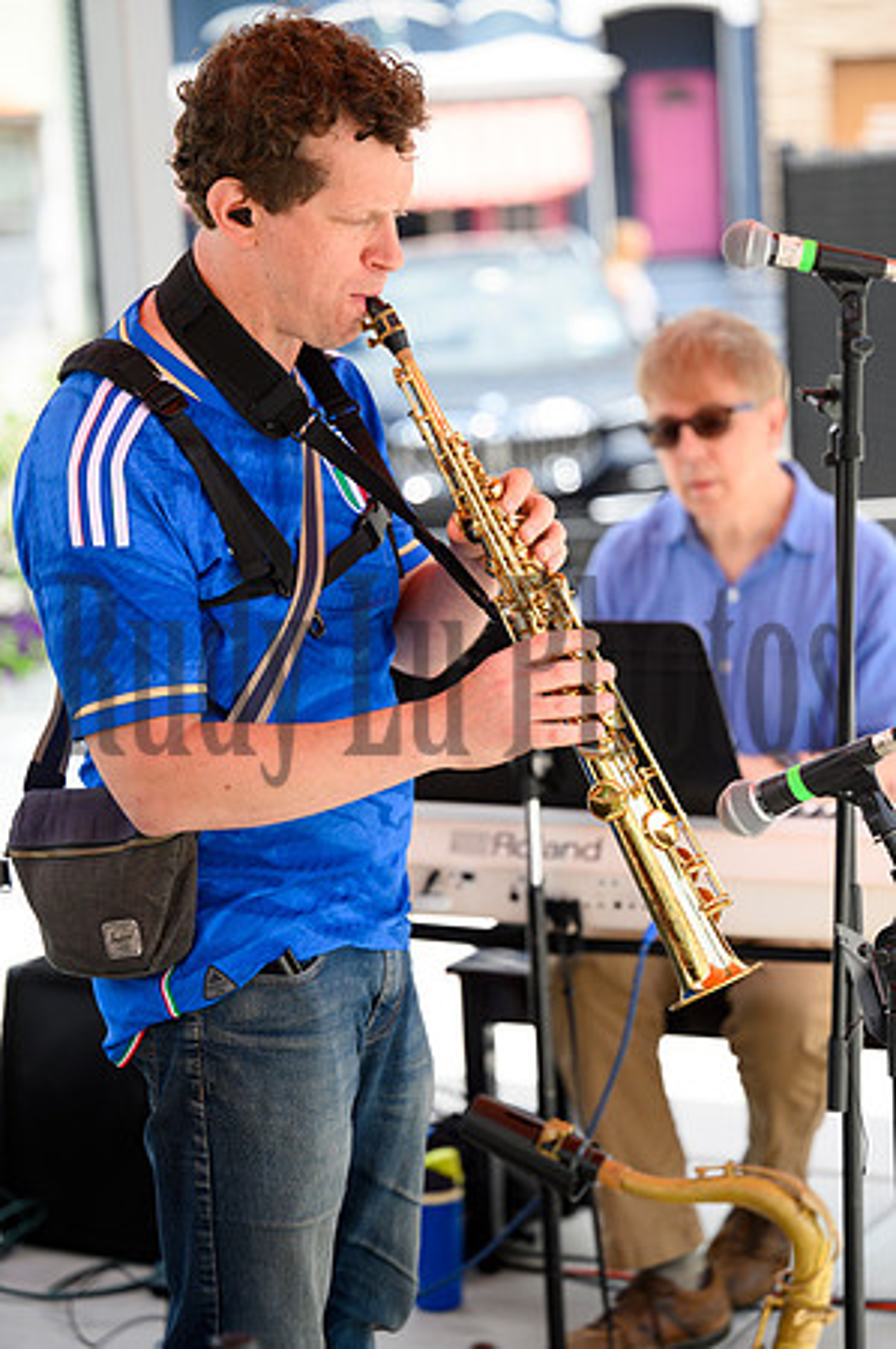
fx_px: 3143
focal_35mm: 84
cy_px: 674
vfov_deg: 24.2
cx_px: 448
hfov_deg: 16.2
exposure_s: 1/2000
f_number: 2.8
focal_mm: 84
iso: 400
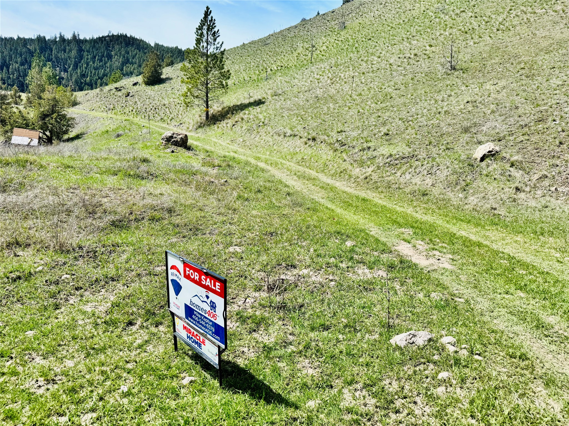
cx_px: 284
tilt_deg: -12.0
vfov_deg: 56.8
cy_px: 213
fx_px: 394
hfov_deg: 71.6
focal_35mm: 24
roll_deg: -3.2
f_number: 1.78
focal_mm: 6.76
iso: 80
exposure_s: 1/3096
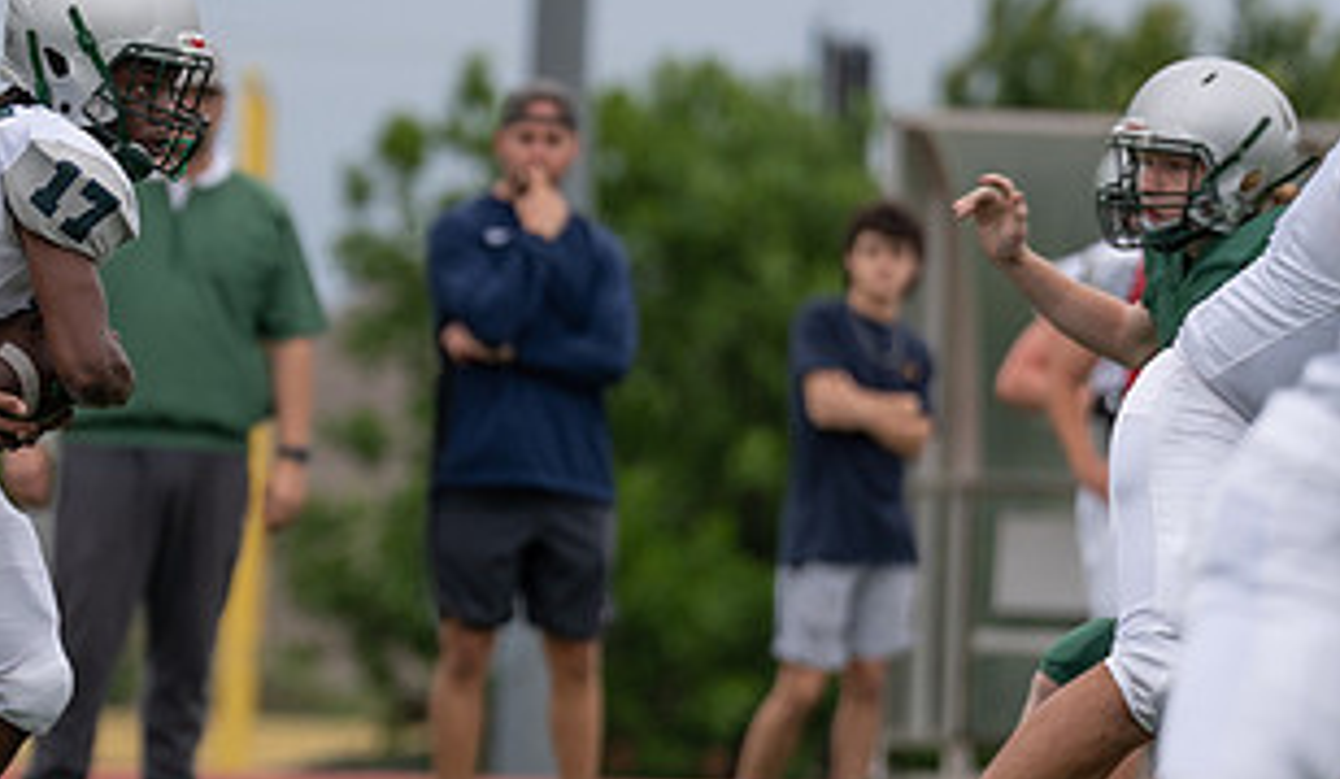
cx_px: 158
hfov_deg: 3.5
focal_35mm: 619
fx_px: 22172
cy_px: 372
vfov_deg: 2.0
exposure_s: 1/1250
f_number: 2.8
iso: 250
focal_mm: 200
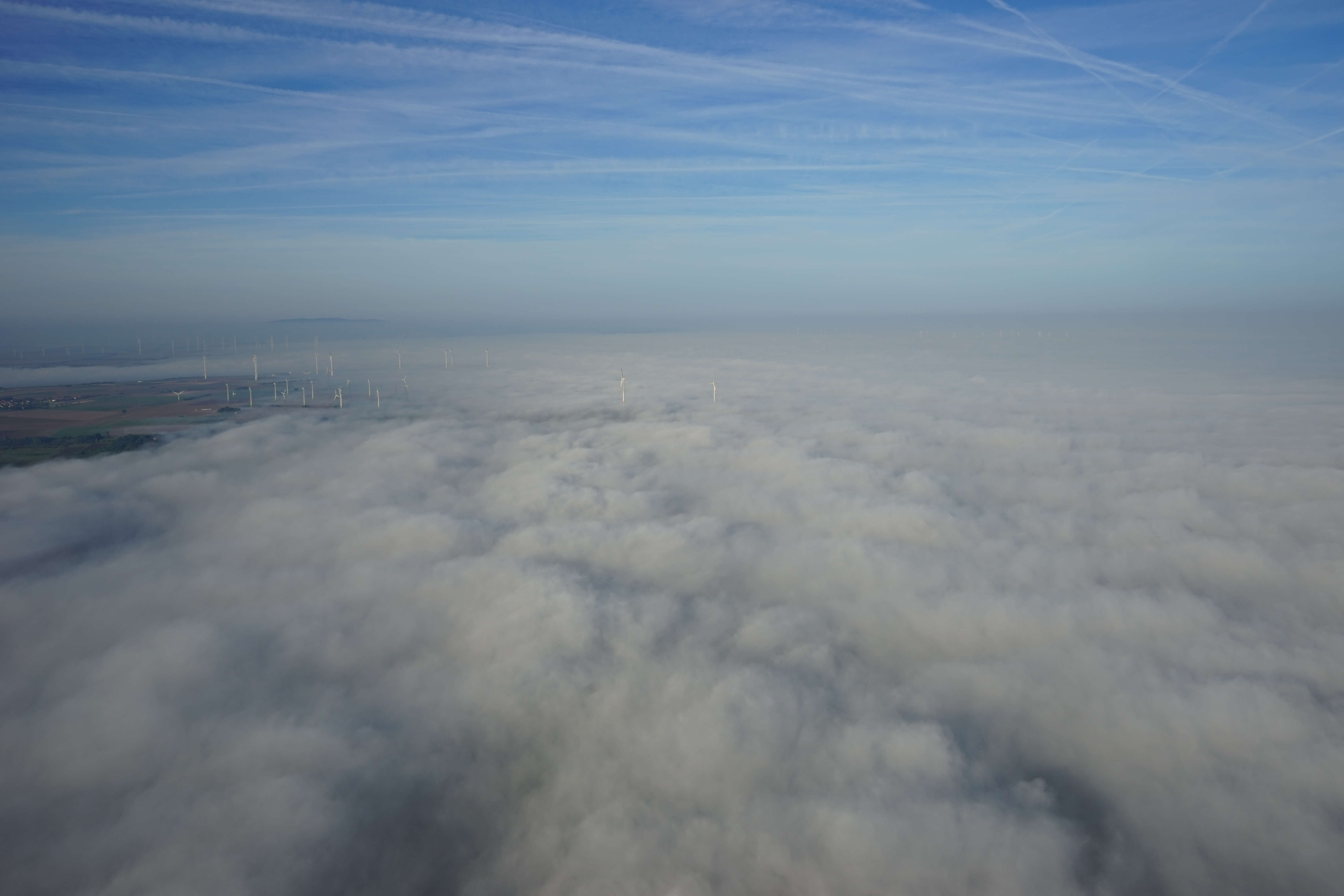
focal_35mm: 29
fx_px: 1083
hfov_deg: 63.7
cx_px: 672
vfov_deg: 45.0
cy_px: 448
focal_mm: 29
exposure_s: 1/200
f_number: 11
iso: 100
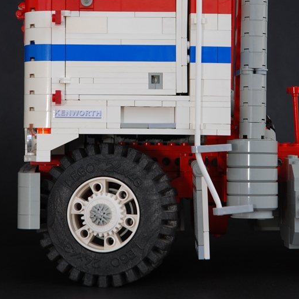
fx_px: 1202
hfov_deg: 14.2
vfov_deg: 14.1
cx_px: 144
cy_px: 76
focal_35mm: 123
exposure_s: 1/180
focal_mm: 62
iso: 200
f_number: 9.5
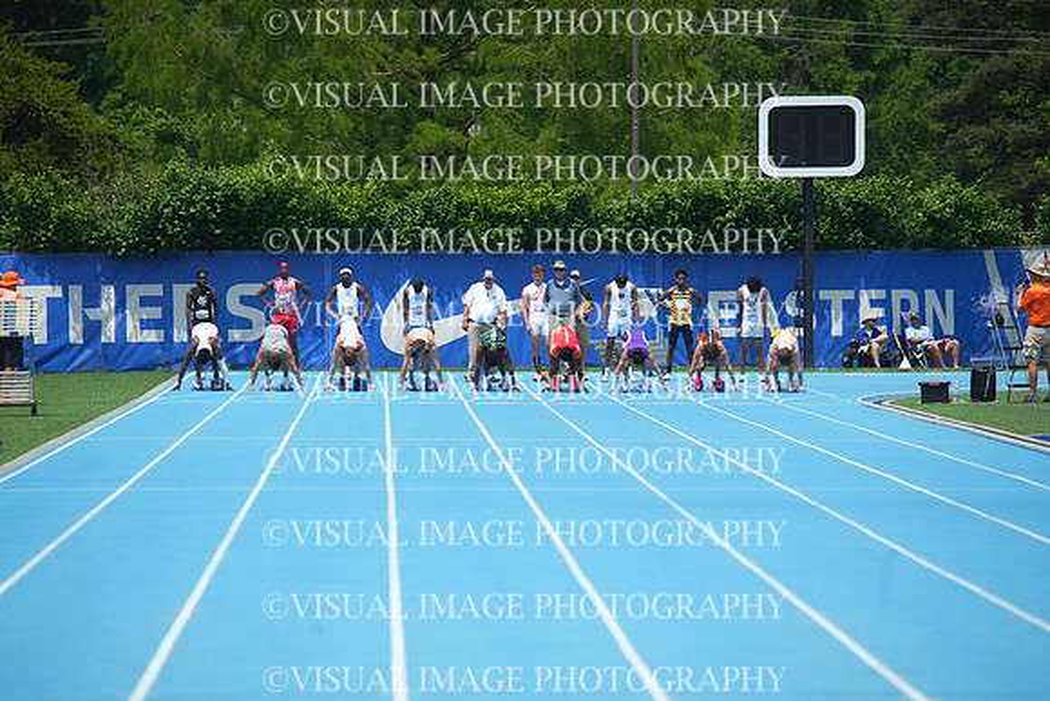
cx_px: 525
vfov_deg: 4.8
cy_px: 350
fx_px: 8314
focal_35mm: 285
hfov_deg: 7.2
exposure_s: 1/2500
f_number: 5.6
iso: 400
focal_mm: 285
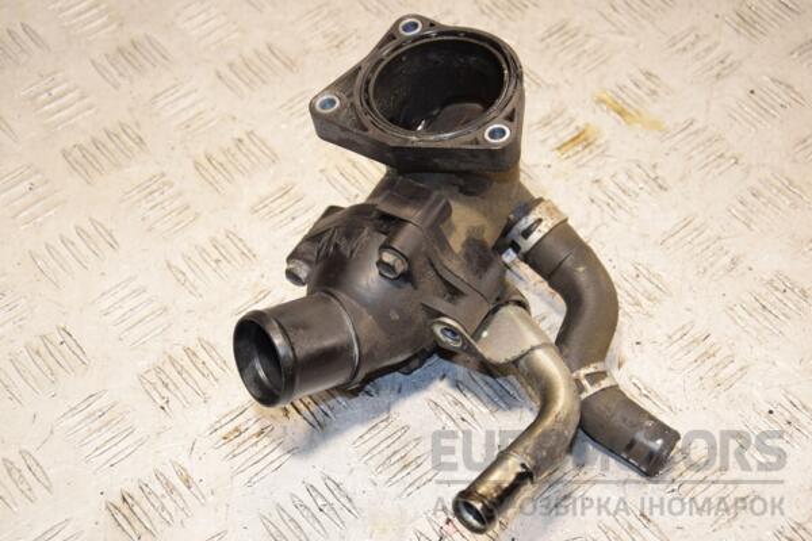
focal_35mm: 72
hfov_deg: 28.1
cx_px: 406
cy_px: 270
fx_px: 1624
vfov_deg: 18.9
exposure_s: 1/200
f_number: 5.6
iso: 800
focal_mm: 48
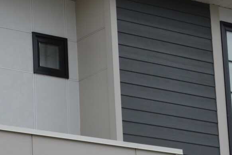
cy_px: 168
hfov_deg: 12.2
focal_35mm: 165
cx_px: -29
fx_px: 1063
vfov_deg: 8.3
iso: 100
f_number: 7.1
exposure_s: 1/200
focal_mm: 32
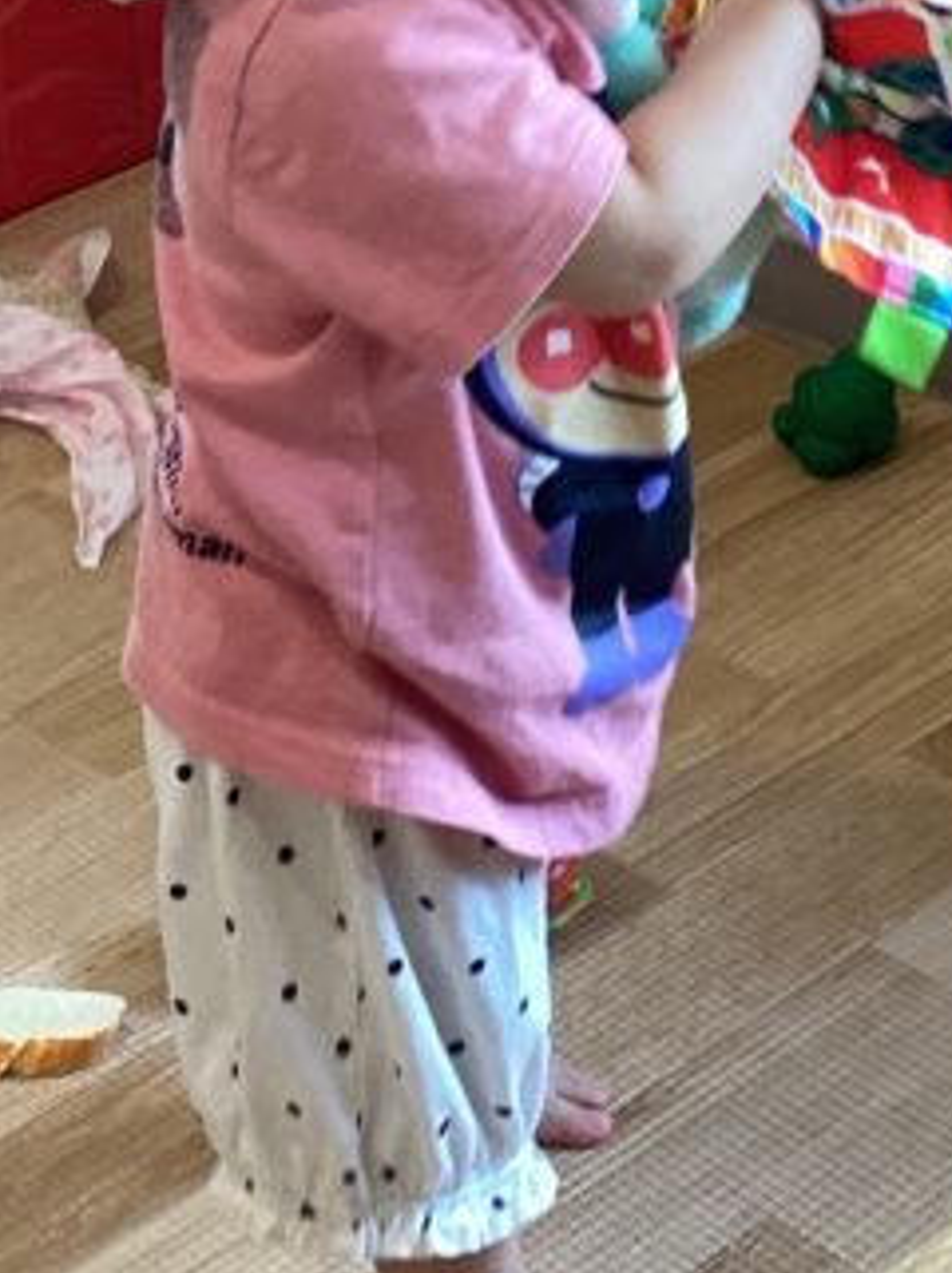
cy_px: 266
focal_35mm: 99
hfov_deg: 14.8
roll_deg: +6.0
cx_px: 186
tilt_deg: -25.6
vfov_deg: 19.7
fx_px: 3637
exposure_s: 1/60
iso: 100
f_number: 2.4
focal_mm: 3.3
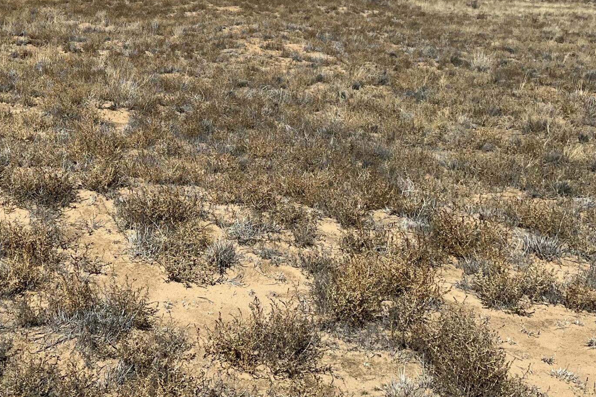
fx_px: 977
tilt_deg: -3.2
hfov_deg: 32.2
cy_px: -4
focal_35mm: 59
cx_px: 55
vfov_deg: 22.1
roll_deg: +0.1
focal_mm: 5.1
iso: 50
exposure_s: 1/6494
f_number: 1.6
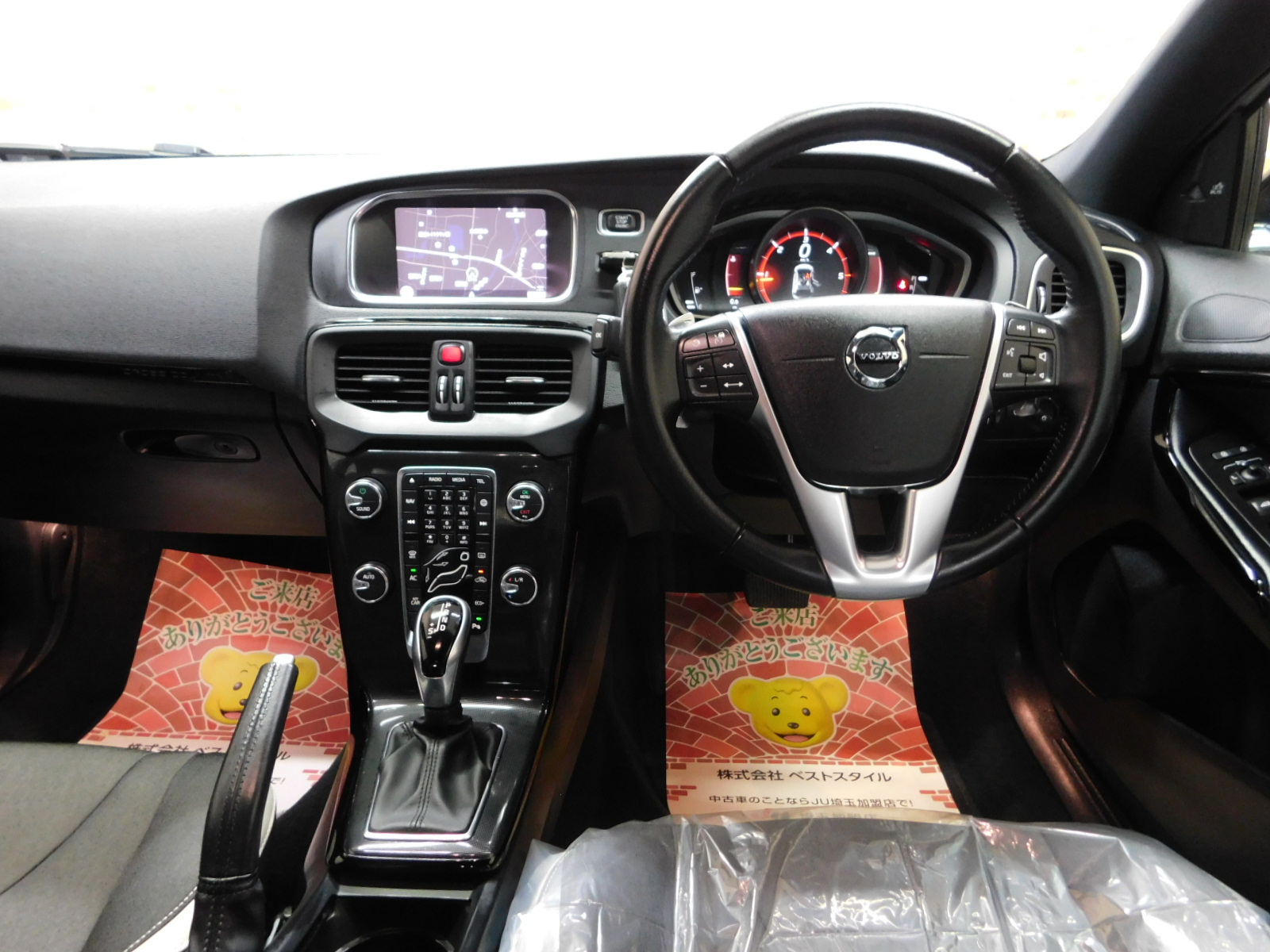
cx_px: 635
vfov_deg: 58.9
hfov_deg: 73.9
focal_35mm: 23
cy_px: 476
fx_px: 844
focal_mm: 4
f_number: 3
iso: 400
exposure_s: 1/8
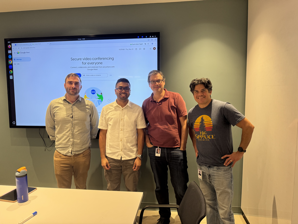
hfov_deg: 71.6
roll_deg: +0.9
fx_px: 207
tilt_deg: -5.9
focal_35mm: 24
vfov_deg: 56.8
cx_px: 149
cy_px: 112
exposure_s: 1/120
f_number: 1.78
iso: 200
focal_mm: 6.76
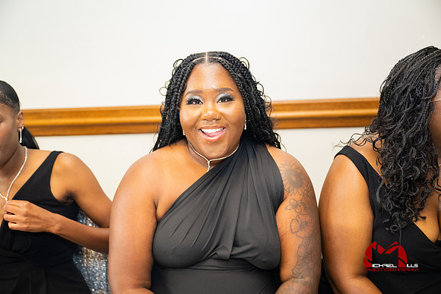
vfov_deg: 35.1
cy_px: 147
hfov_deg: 50.7
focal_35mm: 38
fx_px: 466
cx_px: 220
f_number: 2.8
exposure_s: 1/160
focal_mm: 38
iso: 4000
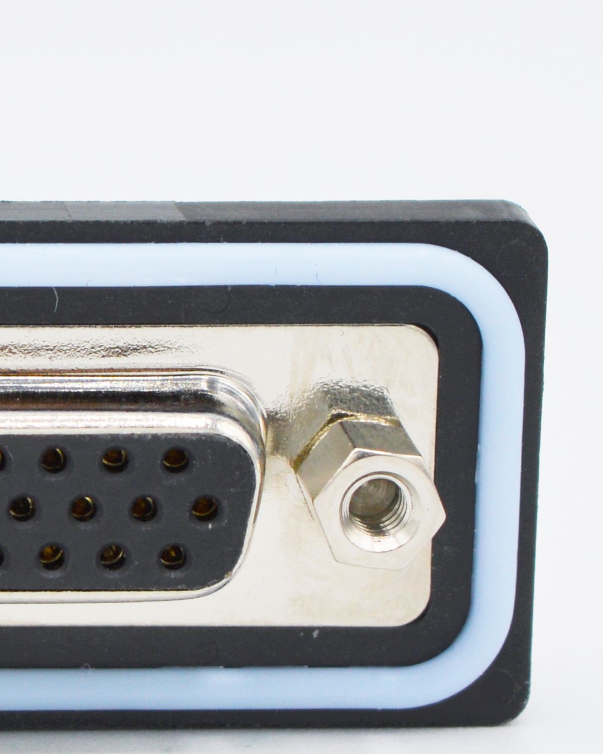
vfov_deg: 7.5
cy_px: 395
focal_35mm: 258
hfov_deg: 5.9
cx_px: -455
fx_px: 5746
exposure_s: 1/250
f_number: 8
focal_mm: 55
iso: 100
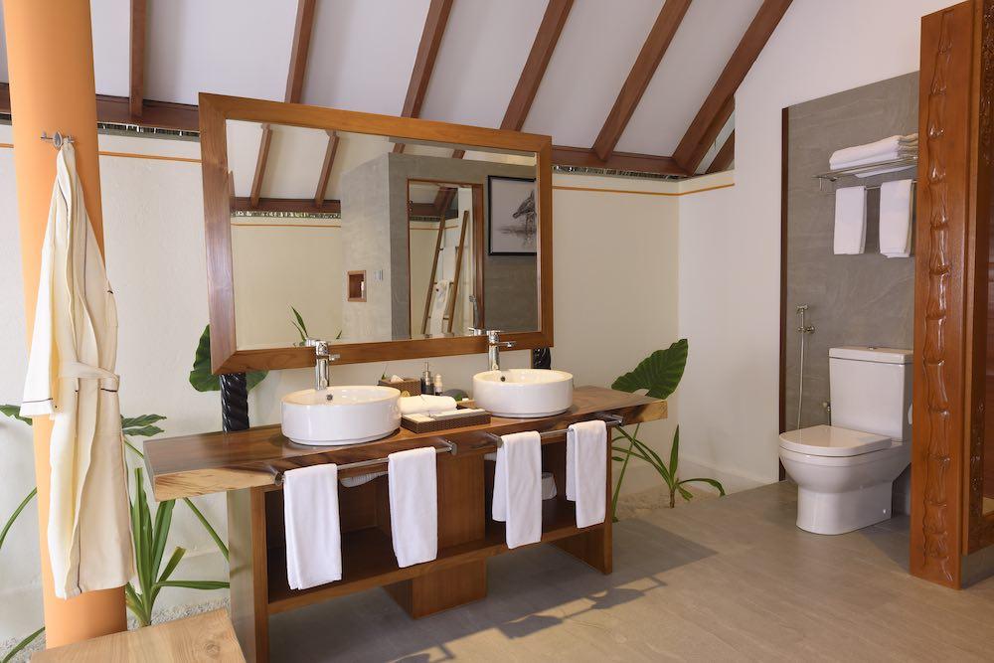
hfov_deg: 73.7
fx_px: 663
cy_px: 332
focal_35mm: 24
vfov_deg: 53.1
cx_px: 497
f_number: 10
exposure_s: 1/5
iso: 100
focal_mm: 24
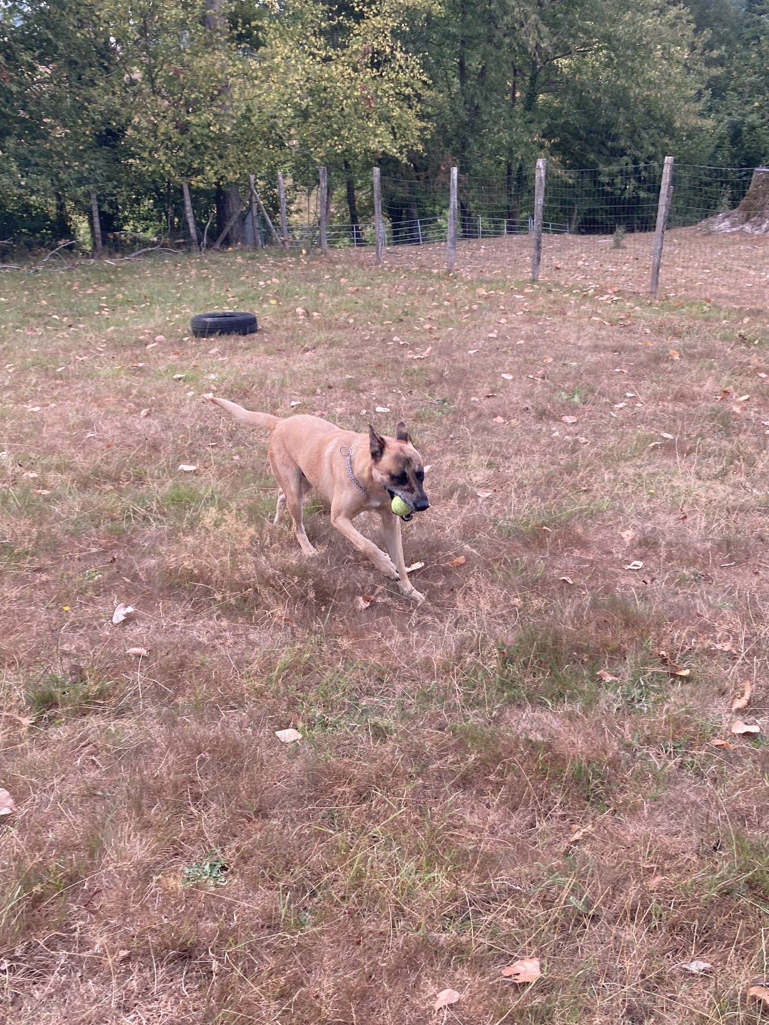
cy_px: 568
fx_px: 1036
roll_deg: -3.2
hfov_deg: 40.7
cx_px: 402
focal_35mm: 35
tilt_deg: -25.0
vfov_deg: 52.5
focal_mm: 3.99
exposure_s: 1/222
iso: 20
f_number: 1.8
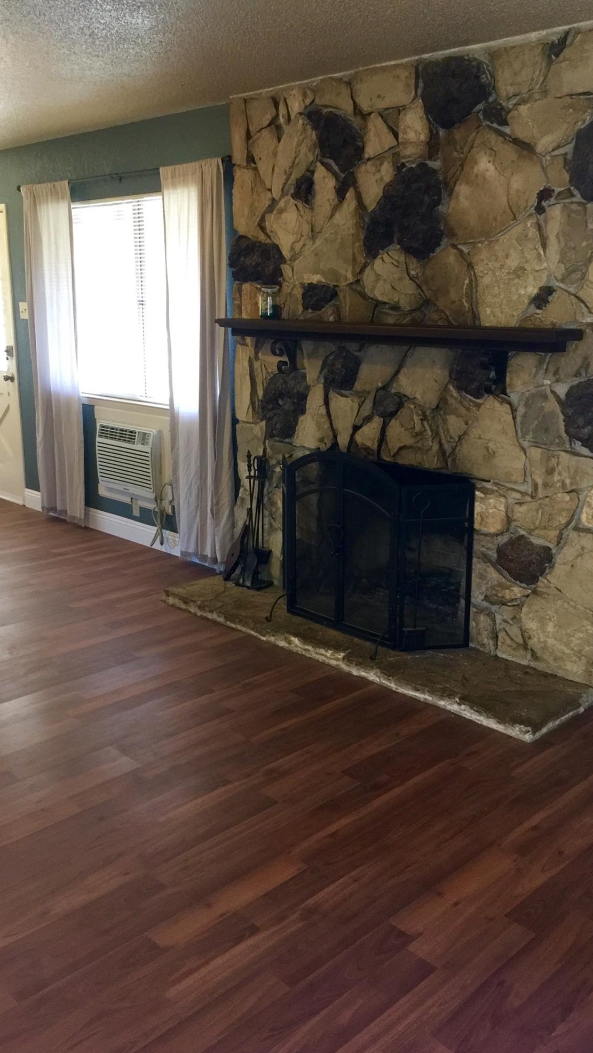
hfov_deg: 36.7
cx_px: 312
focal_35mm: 32
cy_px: 523
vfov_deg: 61.0
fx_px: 894
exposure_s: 1/15
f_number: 2.2
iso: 125
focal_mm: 4.15
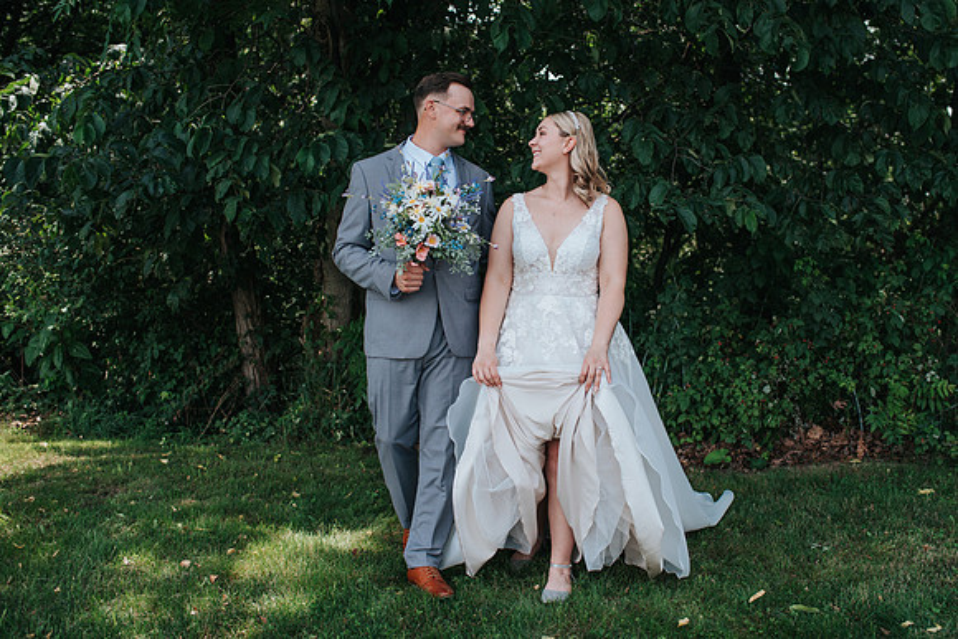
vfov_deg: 34.4
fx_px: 1033
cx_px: 525
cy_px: 289
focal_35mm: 39
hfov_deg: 49.7
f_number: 2.8
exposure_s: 1/500
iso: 125
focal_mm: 35
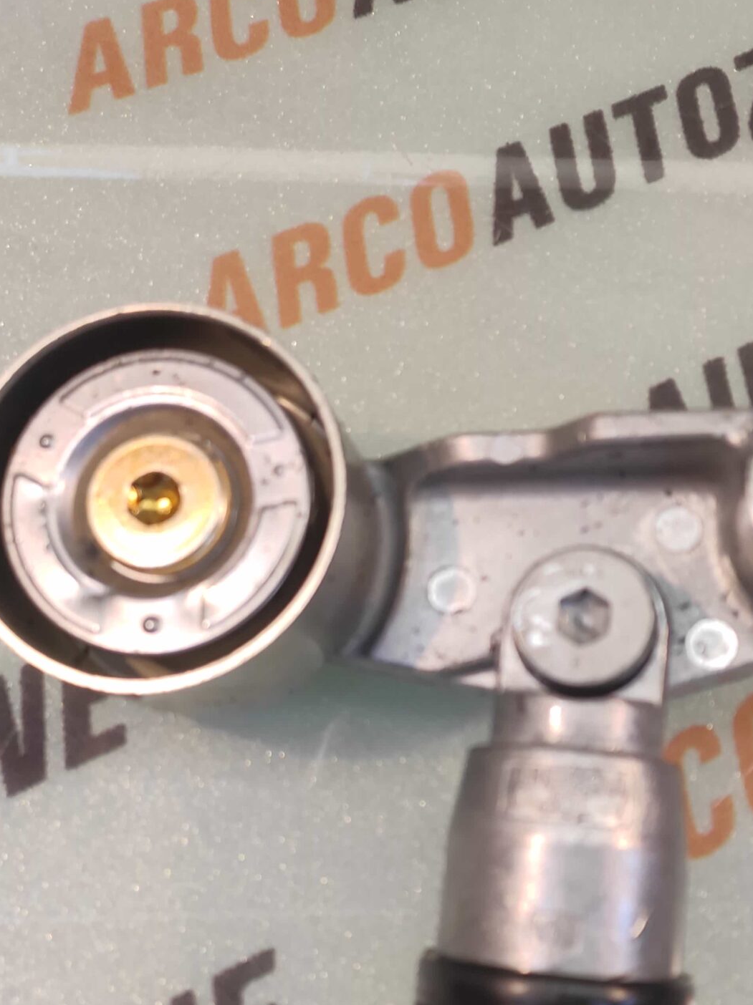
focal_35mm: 31
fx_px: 900
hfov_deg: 44.9
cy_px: 645
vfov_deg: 57.5
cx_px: 487
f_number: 1.79
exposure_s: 1/33
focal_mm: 4.74
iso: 118
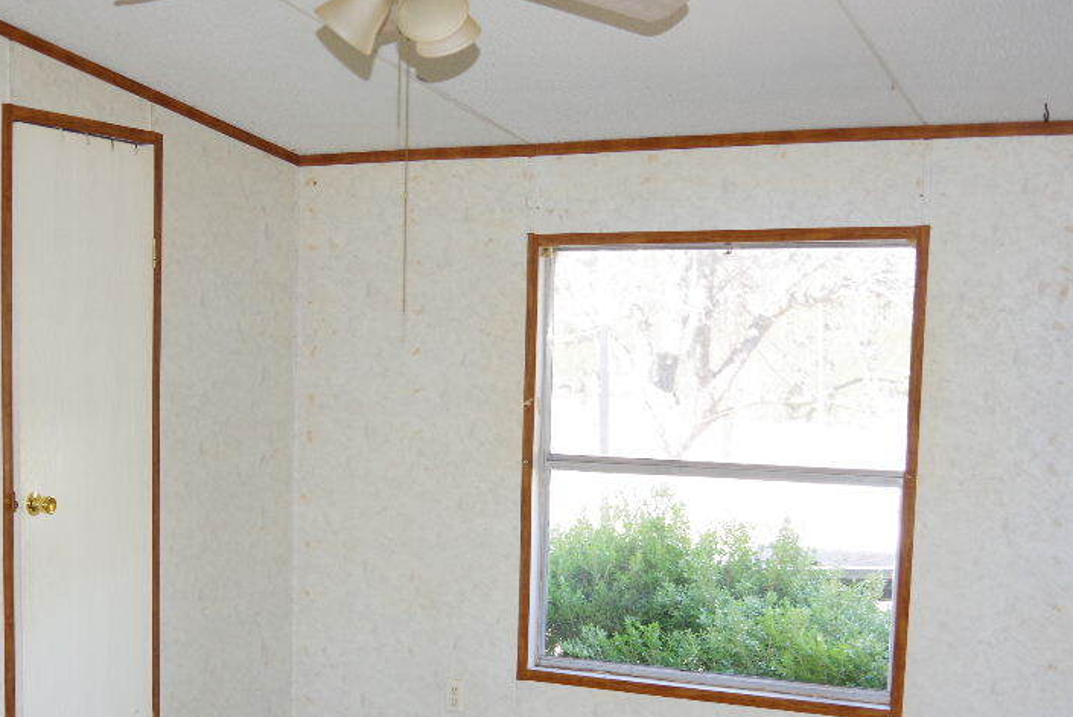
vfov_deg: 27.2
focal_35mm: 49
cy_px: 537
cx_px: 397
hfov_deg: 40.0
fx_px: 1461
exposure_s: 1/50
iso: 400
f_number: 3.5
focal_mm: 18
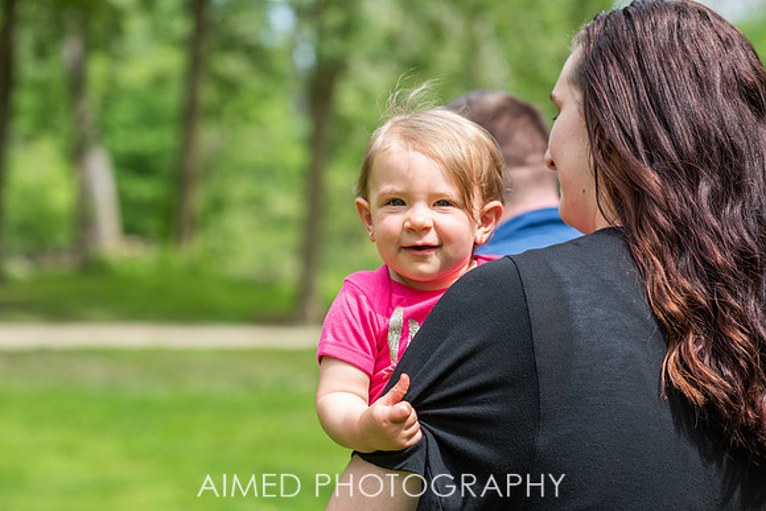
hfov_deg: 23.9
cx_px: 383
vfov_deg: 16.1
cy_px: 256
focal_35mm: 85
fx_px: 1809
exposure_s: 1/1000
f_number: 3.5
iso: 320
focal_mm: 85
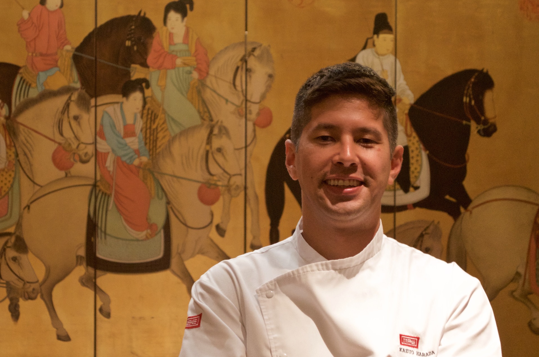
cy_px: 192
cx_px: 204
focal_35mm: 104
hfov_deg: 19.7
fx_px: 1548
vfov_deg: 13.1
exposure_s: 1/8
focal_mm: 55
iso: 1600
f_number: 5.6
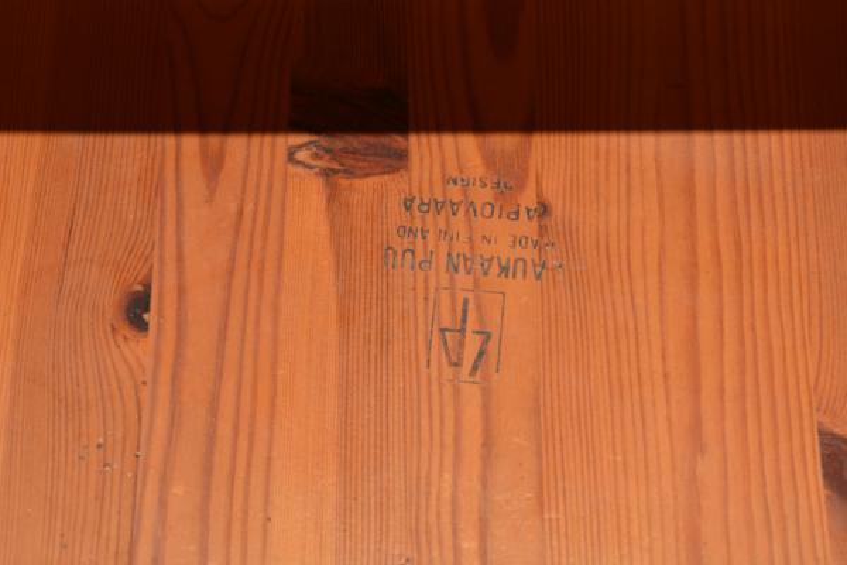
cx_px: 424
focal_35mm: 93
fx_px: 2188
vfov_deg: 14.7
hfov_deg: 21.9
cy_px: 282
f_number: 10
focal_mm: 62
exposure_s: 1/100
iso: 250
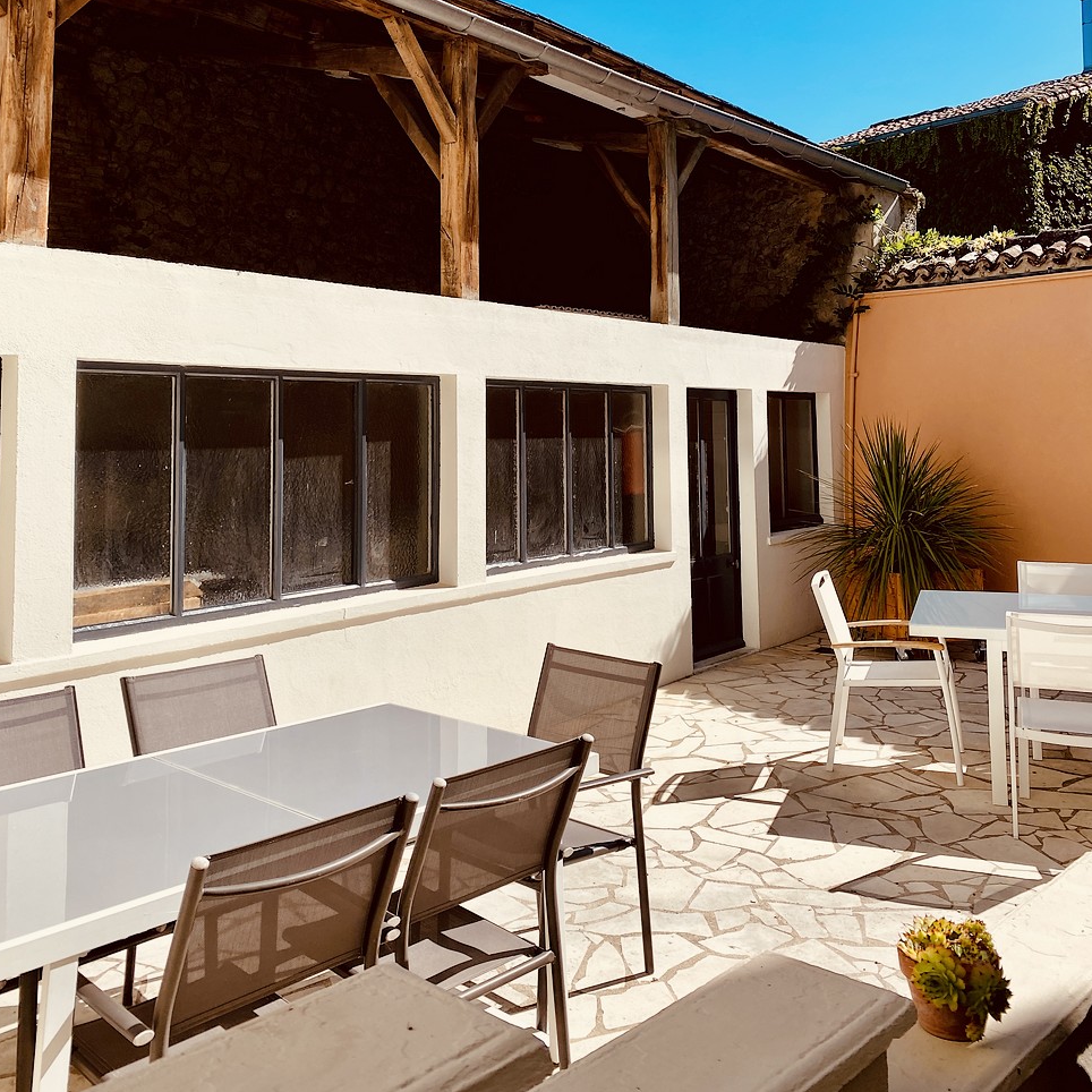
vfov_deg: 51.7
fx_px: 1106
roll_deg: +0.8
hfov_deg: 52.5
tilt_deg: +2.7
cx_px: 542
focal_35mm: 31
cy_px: 381
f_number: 1.8
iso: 32
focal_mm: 4.25
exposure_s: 1/2967
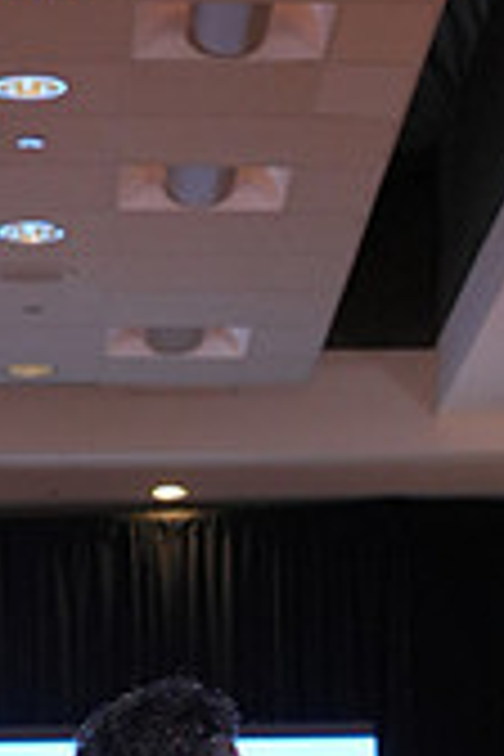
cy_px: 1238
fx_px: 3633
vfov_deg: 11.3
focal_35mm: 173
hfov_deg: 7.9
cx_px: 425
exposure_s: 1/400
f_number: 4
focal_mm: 50
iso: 1250
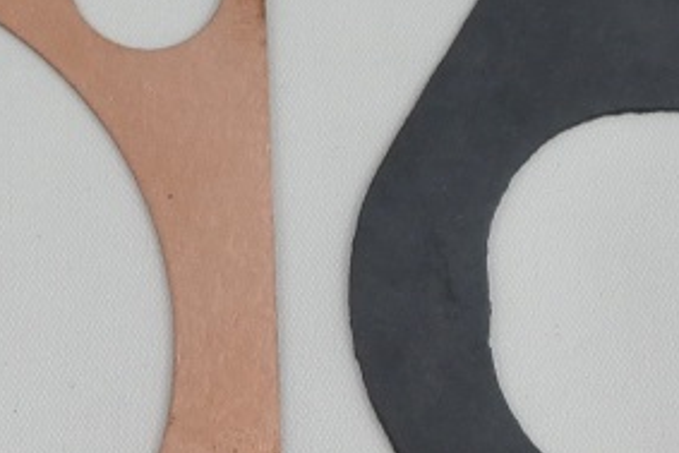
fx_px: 4000
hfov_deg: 9.5
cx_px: -316
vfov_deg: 6.4
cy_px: -242
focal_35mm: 212
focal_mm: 14.7
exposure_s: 1/200
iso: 400
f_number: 4.2
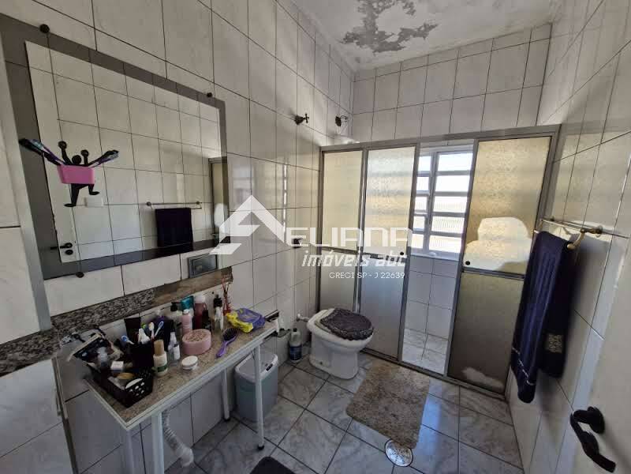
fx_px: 237
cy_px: 237
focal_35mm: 13
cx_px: 316
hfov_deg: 106.2
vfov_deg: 89.9
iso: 50
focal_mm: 1.74
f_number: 2.2
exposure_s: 1/60
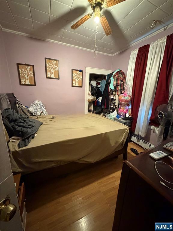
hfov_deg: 85.7
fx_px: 93
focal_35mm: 14
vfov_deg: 102.1
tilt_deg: -13.6
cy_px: 116
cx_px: 86
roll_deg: -1.9
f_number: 2.2
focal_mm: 2.22
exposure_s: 1/40
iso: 1000
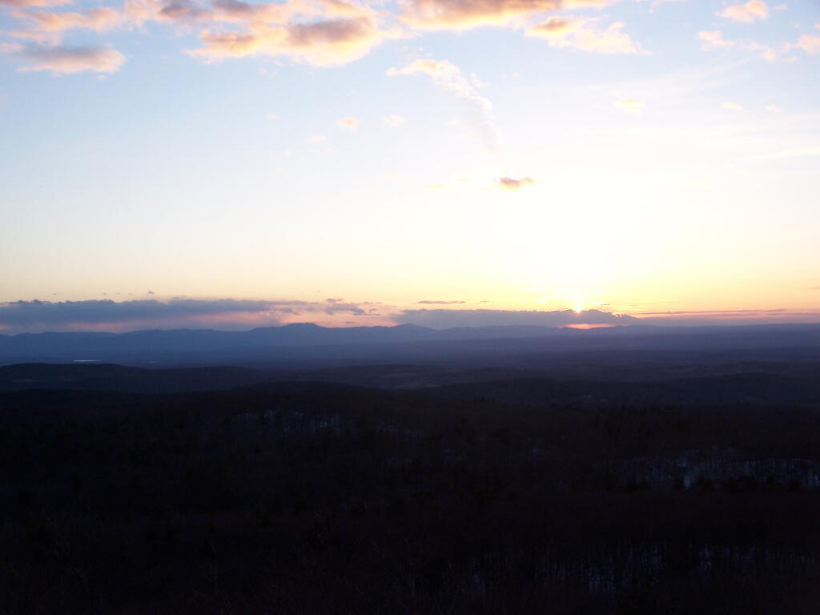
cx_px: 410
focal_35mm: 48
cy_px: 308
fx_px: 1137
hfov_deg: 39.7
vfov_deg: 30.3
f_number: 3
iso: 80
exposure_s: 1/200
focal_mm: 8
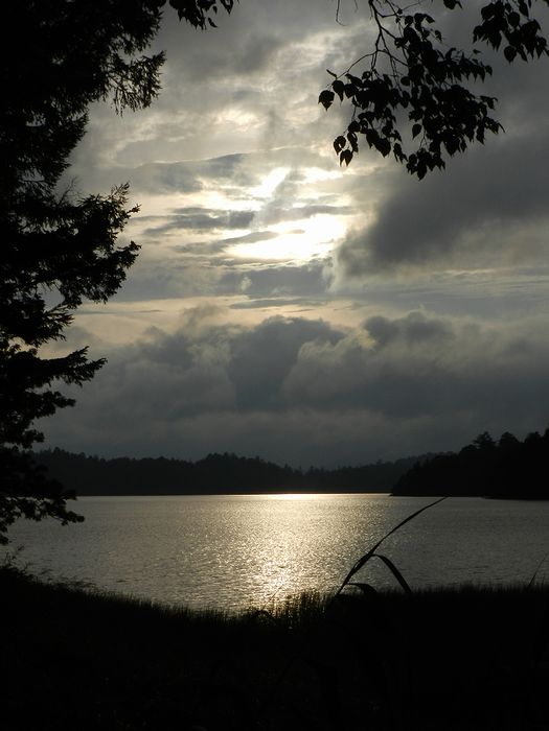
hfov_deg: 21.6
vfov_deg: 28.6
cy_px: 366
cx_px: 274
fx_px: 1438
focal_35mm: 68
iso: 160
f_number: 8
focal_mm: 12.1
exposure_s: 1/1000
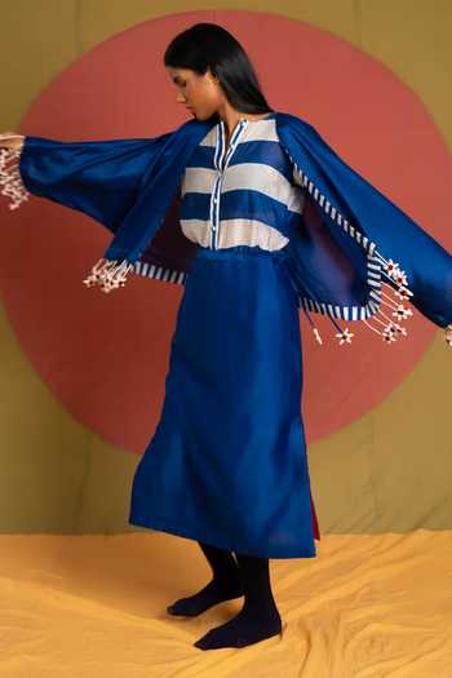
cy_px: 339
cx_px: 226
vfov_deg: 46.4
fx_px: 791
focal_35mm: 42
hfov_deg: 31.9
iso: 1250
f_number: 2.8
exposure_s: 1/250
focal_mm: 42
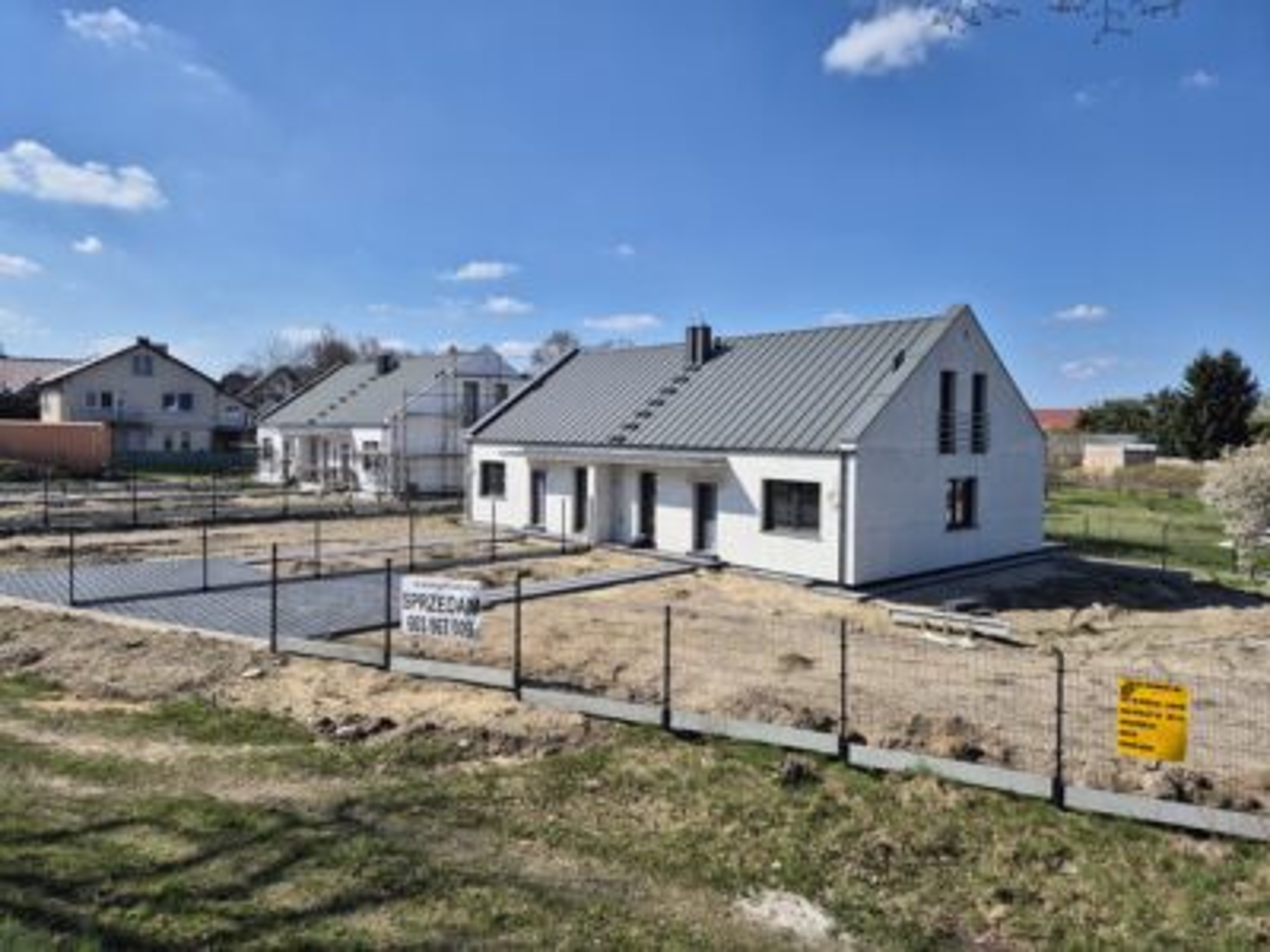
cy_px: 476
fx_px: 844
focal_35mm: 23
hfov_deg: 73.9
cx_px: 635
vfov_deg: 58.9
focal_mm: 5.4
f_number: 1.8
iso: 25
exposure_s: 1/2208
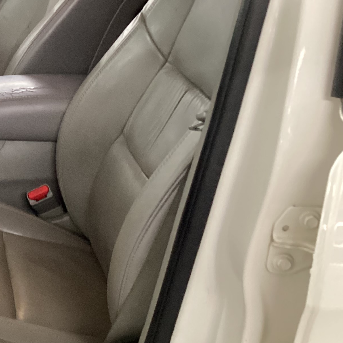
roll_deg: -0.2
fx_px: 830
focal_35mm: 74
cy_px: 116
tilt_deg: -20.7
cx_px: -102
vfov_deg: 23.3
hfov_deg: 21.2
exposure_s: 1/30
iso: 500
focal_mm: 3.3
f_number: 2.4
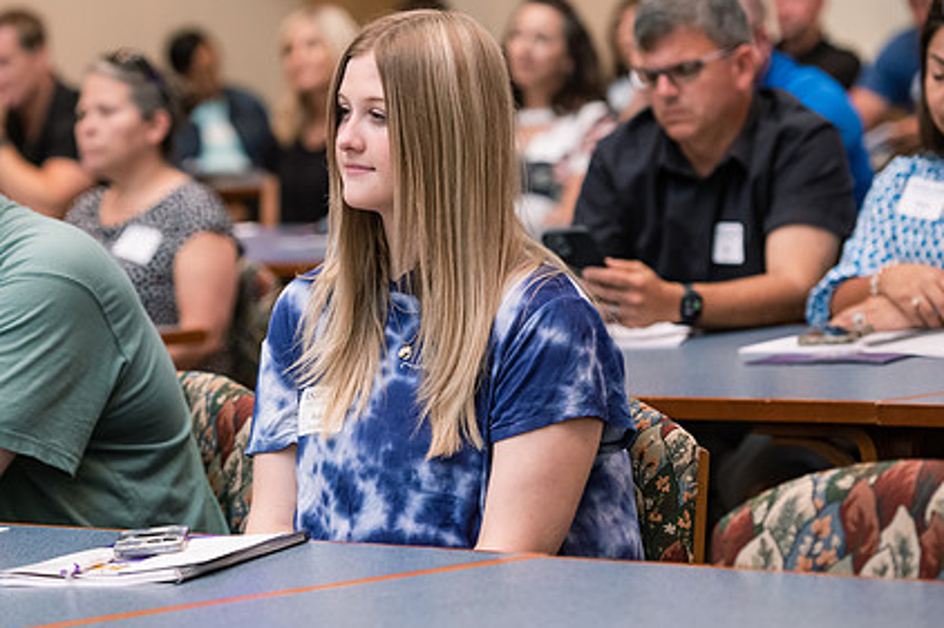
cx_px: 342
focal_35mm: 154
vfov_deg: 8.9
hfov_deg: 13.3
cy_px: 296
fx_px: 4036
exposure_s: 1/160
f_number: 3.2
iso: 2000
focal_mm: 112
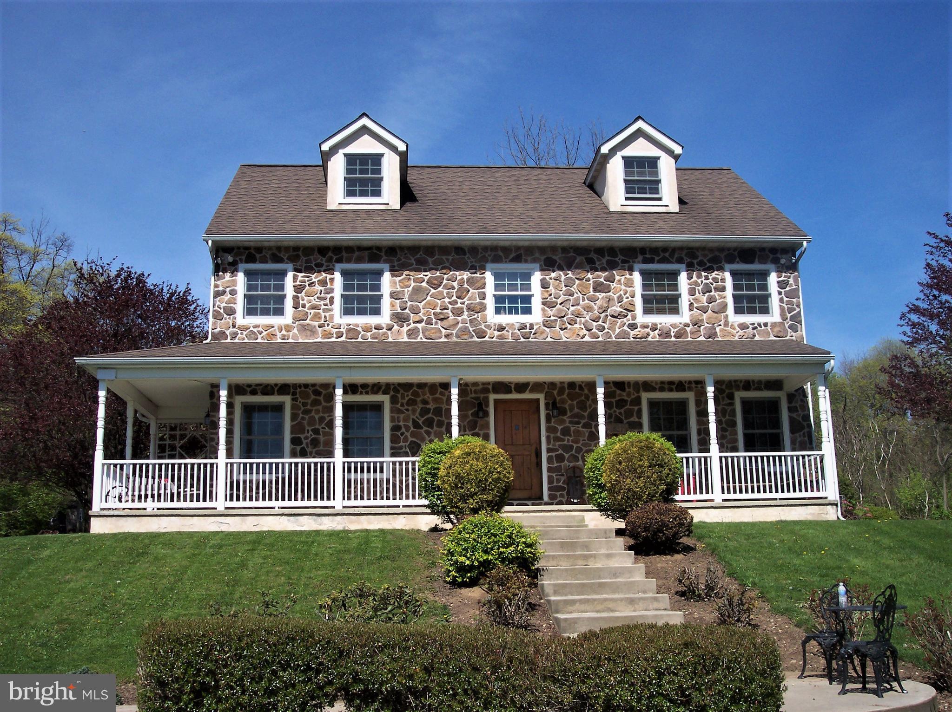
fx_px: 1044
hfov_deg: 49.0
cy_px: 356
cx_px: 476
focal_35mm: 38
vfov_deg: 37.7
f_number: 4.8
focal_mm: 8
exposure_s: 1/700
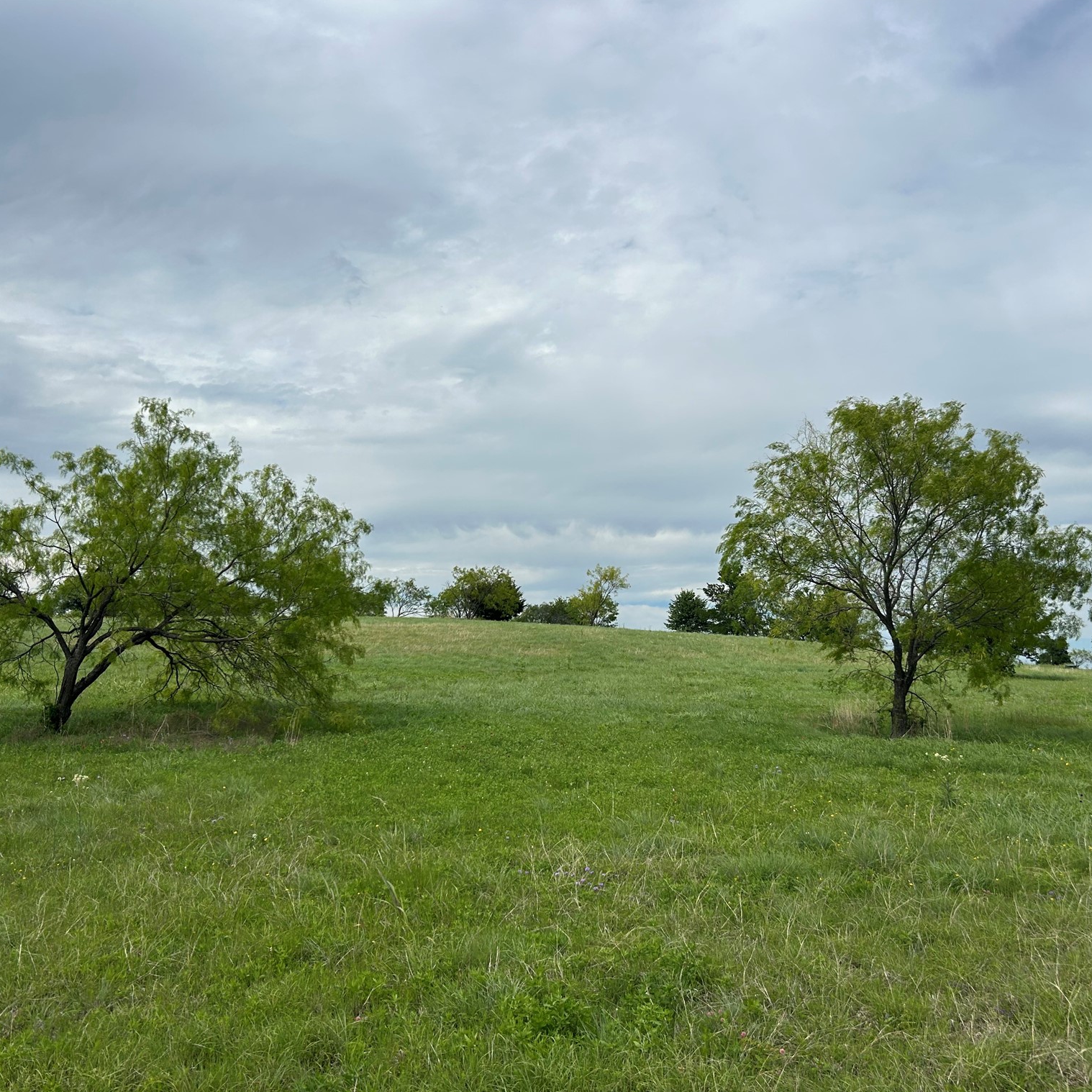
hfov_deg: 52.5
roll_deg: -0.4
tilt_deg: +7.6
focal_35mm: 31
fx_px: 1106
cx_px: 548
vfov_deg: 52.5
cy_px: 550
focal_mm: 5.7
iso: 50
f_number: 1.5
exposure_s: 1/9434
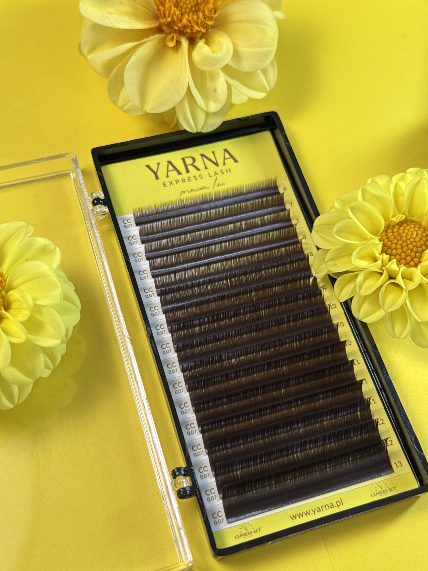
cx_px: 214
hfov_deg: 30.3
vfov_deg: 39.7
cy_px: 286
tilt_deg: -62.1
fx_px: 791
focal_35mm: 48
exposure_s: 1/232
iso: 64
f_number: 1.78
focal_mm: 6.76
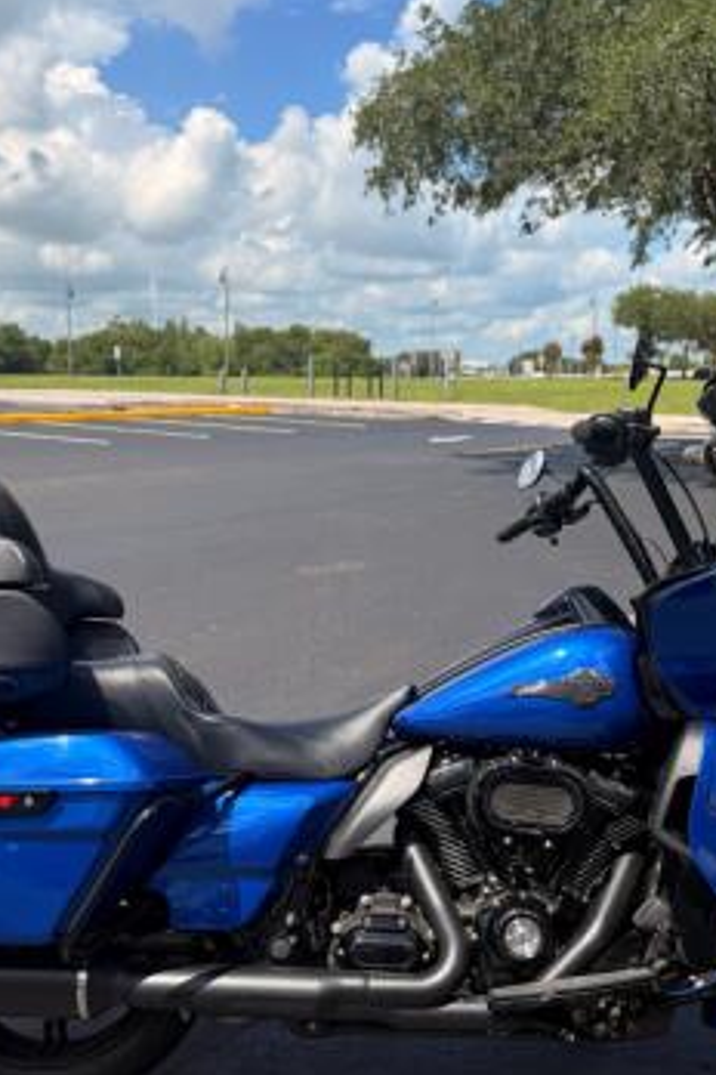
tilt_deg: -13.8
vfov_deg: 44.9
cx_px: 367
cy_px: 698
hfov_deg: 31.2
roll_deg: -0.1
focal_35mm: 43
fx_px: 1283
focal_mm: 6.76
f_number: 1.78
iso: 100
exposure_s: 1/2299
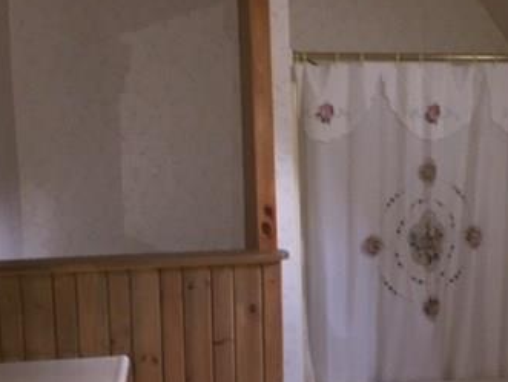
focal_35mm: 56
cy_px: 253
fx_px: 823
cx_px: 333
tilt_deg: -9.4
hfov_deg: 34.0
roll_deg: +1.7
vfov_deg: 26.0
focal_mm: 4.15
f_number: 2.2
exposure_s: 1/17
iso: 160
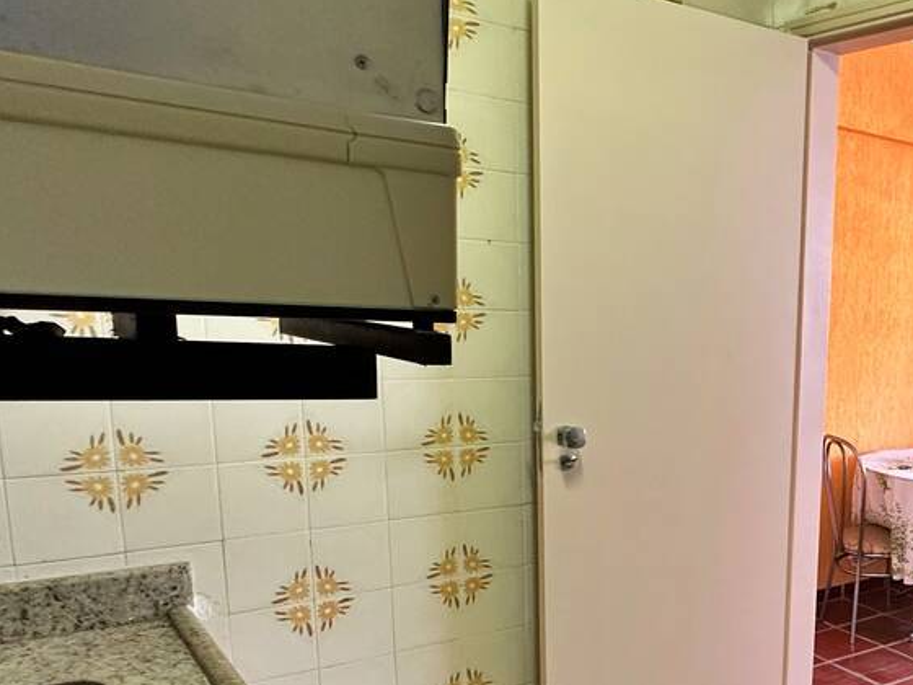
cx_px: 858
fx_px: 950
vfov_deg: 39.0
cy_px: 481
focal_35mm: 36
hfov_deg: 45.4
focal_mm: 2.22
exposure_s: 1/60
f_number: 2.2
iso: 250
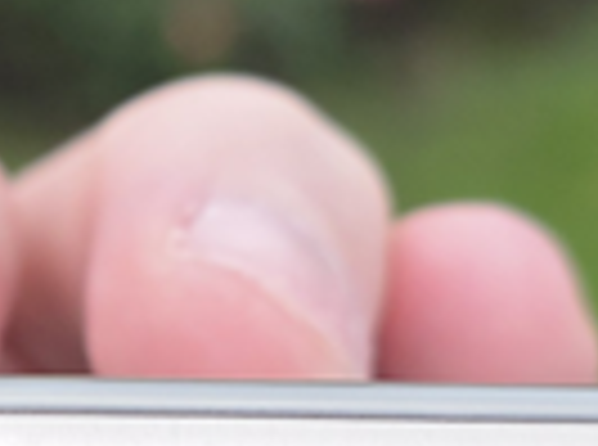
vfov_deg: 9.1
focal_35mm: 163
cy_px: 237
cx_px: 13
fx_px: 2808
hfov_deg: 12.0
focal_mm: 6.3
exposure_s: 1/180
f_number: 1.7
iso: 50
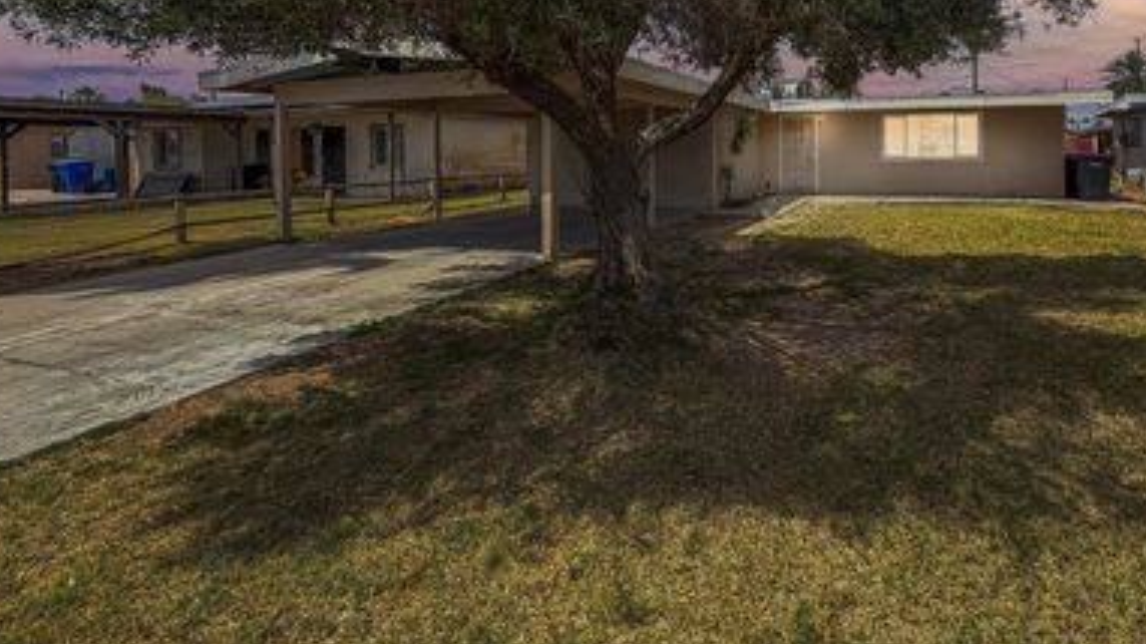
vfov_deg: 53.1
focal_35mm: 20
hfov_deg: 85.2
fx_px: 608
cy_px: 155
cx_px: 707
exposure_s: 1/750
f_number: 2.2
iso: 20
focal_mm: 2.22
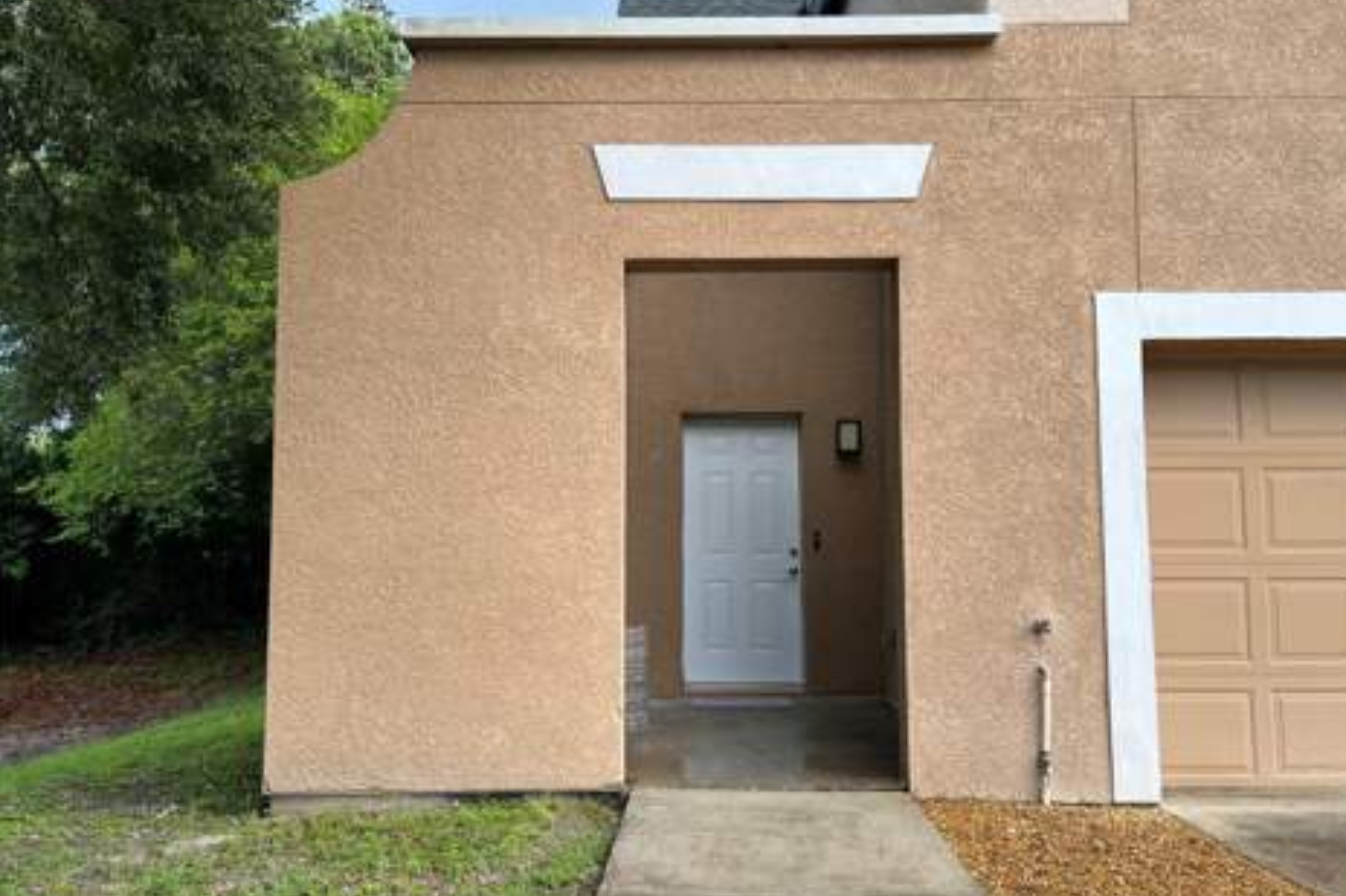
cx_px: 690
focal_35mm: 28
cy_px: 478
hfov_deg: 65.5
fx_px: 1046
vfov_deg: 46.3
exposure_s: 1/390
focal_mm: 5.1
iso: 50
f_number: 1.6
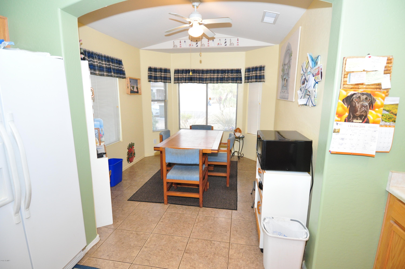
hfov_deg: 90.1
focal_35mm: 18
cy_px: 134
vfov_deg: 67.2
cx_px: 202
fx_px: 202
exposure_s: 1/60
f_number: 4
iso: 800
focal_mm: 12
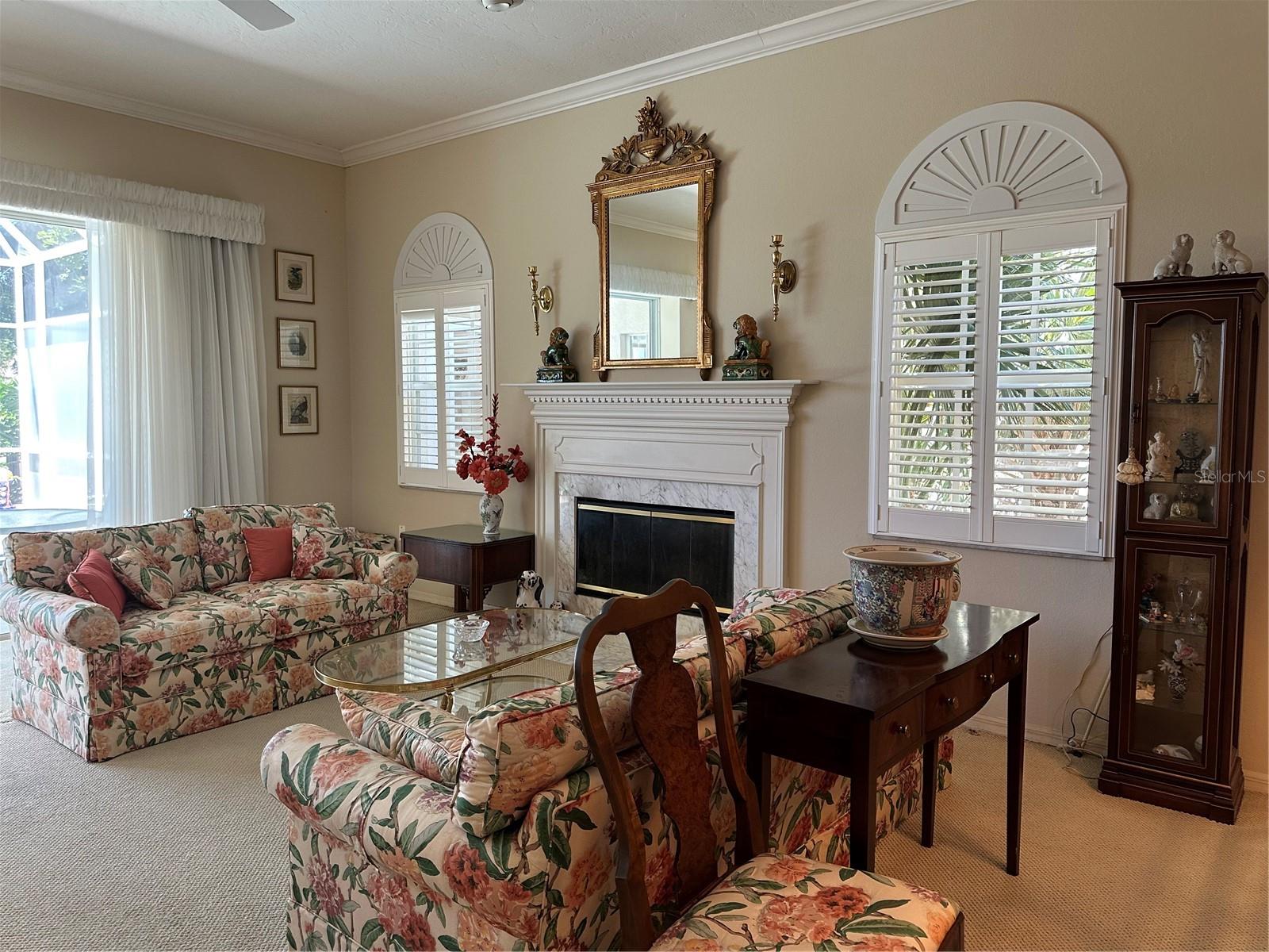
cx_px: 634
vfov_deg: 56.8
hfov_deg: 71.6
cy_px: 476
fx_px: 880
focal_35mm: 24
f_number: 1.78
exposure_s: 1/120
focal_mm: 6.86
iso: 200
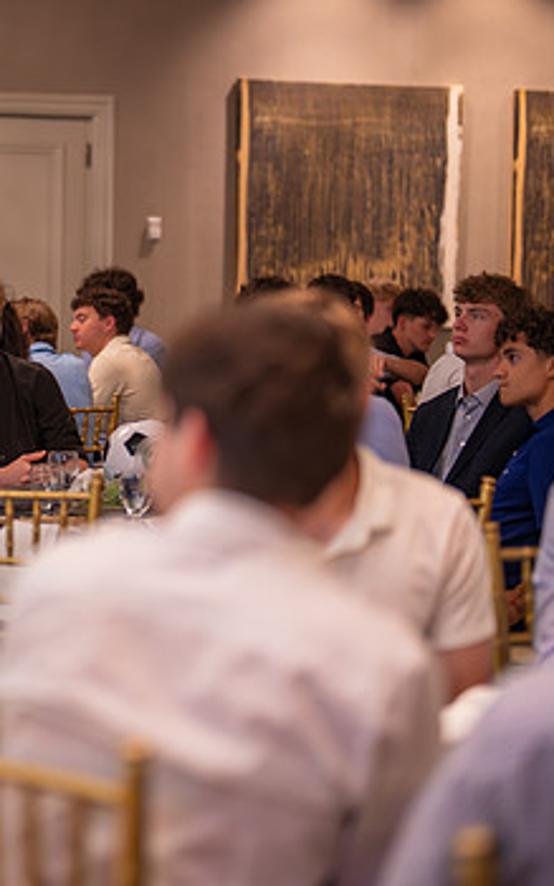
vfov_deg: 22.8
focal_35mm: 91
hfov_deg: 14.1
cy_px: 377
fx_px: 2197
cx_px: -15
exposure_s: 1/500
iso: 1000
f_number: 1.2
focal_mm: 50
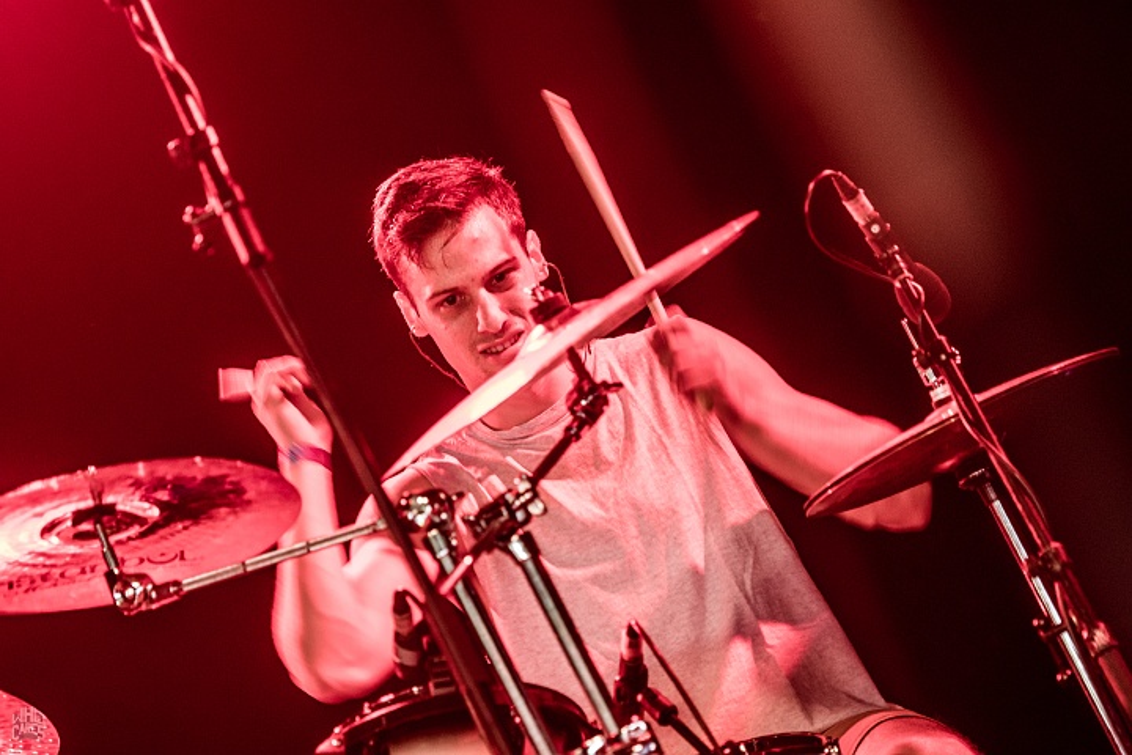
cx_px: 566
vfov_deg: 7.6
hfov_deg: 11.4
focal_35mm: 180
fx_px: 5660
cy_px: 378
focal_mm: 120
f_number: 2.8
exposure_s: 1/80
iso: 1250
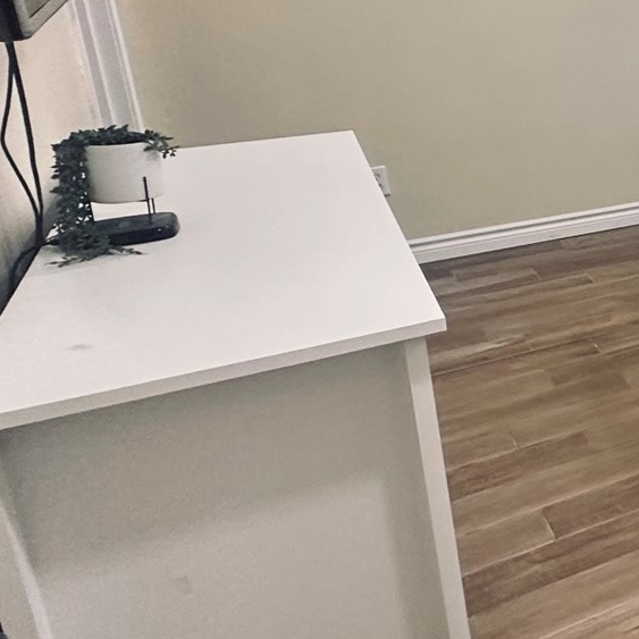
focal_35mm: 45
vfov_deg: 36.7
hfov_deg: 25.2
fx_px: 940
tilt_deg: -14.5
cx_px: 1021
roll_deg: -1.7
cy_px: 160
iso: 320
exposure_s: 1/120
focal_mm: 2.22
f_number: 2.2
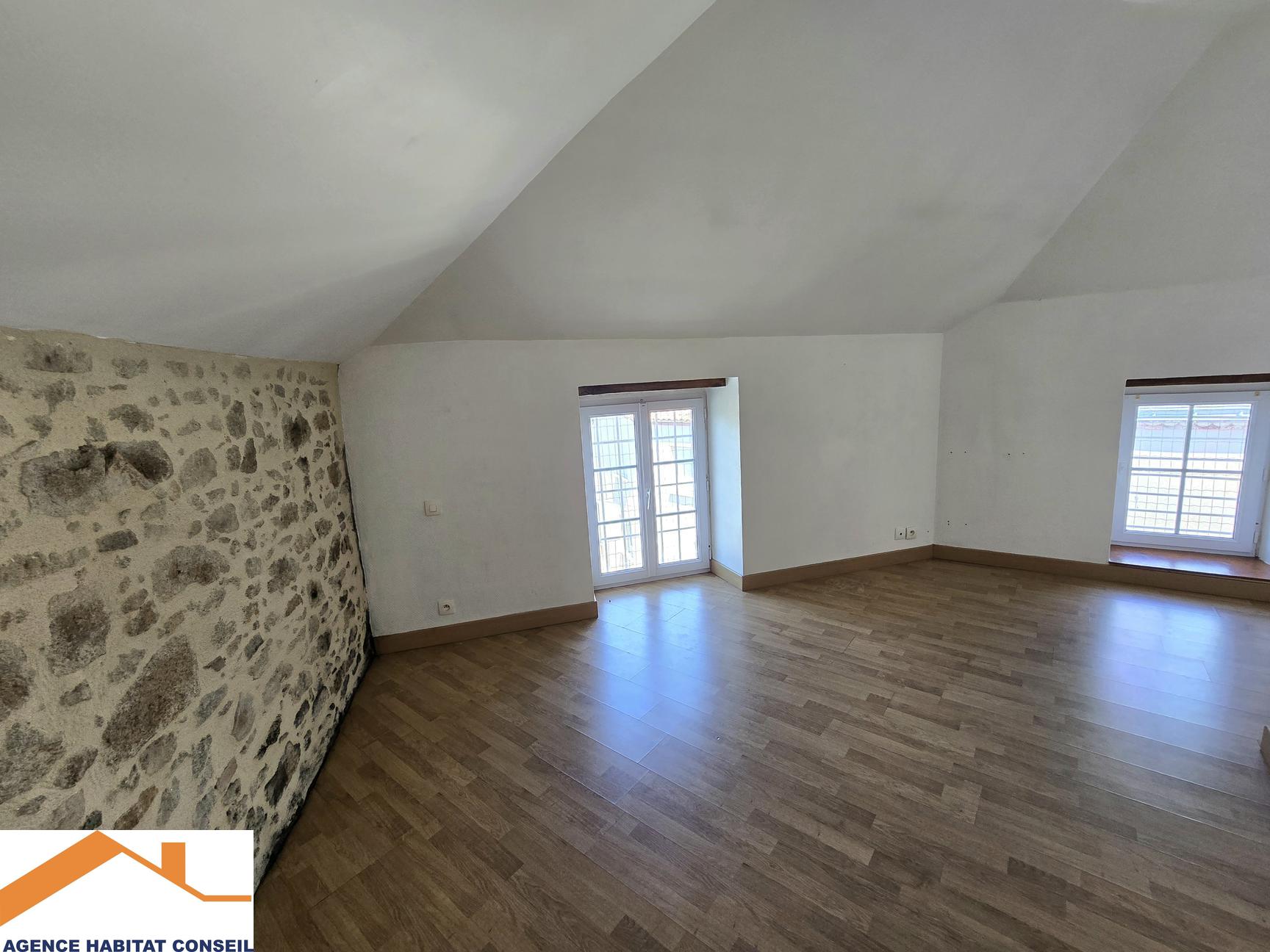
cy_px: 476
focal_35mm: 13
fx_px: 477
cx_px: 635
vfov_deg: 89.9
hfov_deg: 106.2
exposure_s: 1/50.3
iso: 100
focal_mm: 2.2
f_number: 2.2
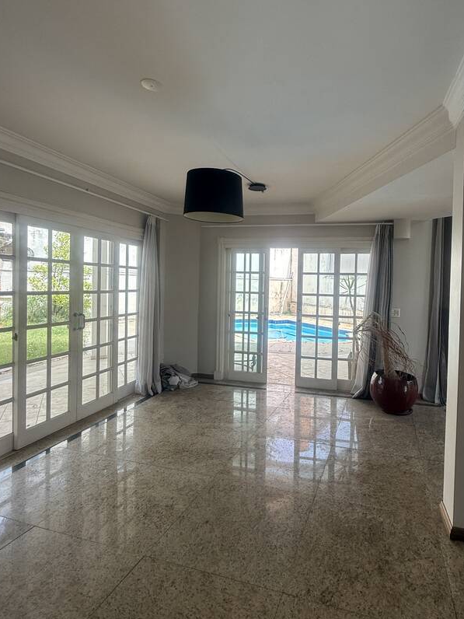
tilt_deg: -0.1
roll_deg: -1.5
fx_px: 340
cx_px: 292
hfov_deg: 67.5
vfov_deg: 84.6
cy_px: 295
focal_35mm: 19
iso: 50
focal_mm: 2.22
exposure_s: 1/215
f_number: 2.2
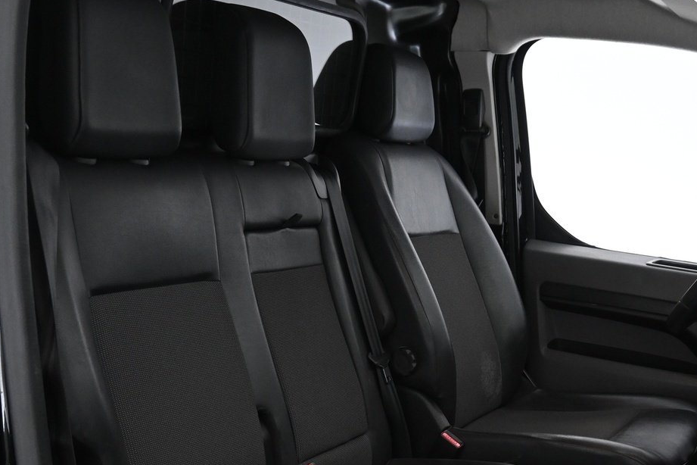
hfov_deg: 38.5
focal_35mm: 51
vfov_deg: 25.9
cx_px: 400
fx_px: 996
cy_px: 354
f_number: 3.8
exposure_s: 1/30
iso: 1600
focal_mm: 19.5
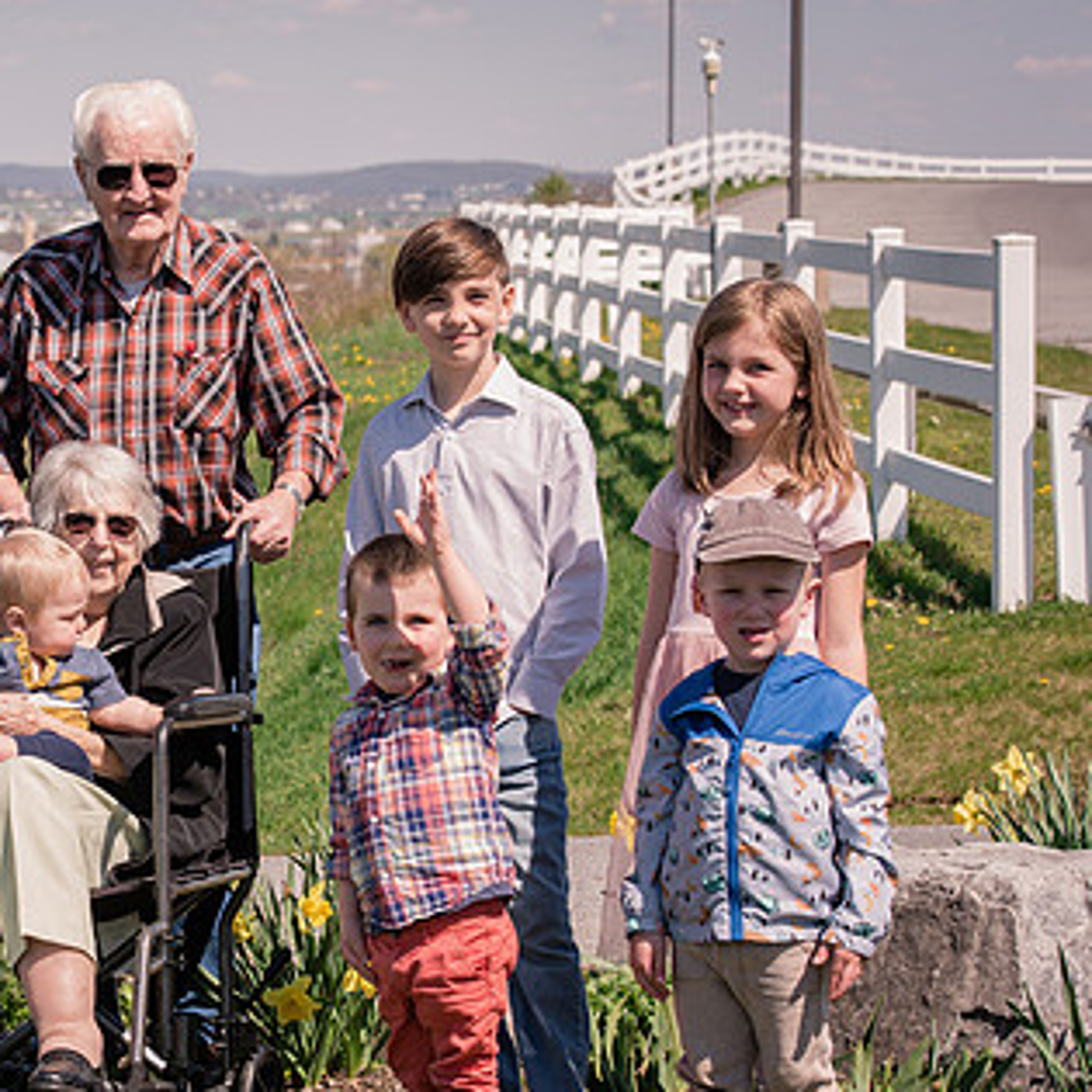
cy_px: 637
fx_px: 4211
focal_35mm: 118
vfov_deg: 14.8
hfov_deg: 14.6
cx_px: 60
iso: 200
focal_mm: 70
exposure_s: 1/500
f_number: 7.1
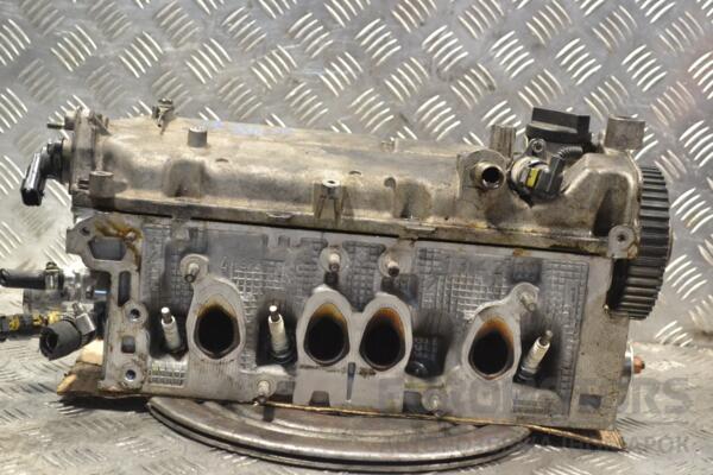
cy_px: 238
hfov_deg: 29.9
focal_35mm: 68
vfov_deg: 20.2
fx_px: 1337
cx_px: 356
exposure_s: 1/200
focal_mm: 45
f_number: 7.1
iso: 3200
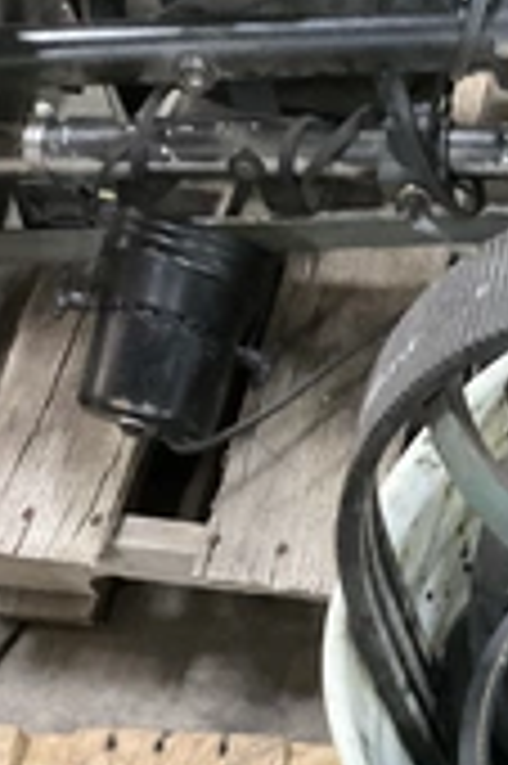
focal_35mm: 71
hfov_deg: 17.2
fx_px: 1506
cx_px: 773
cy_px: 644
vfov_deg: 27.7
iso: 320
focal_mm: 3
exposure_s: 1/40
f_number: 1.8
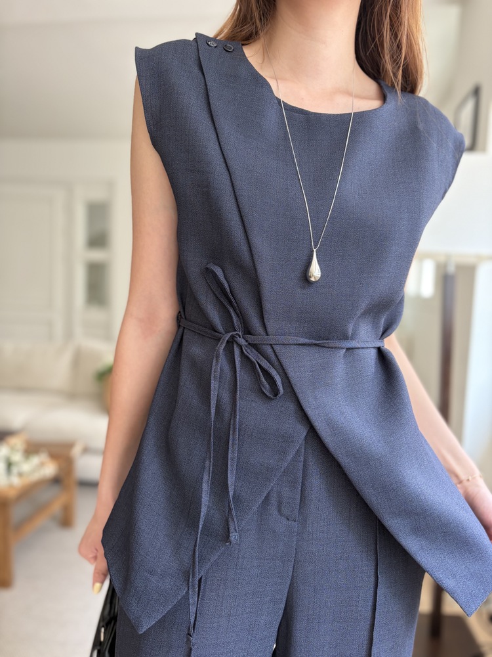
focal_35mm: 26
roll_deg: -2.5
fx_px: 493
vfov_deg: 67.3
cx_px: 246
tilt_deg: -5.0
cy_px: 328
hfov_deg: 53.1
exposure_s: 1/94
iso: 125
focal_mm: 5.96
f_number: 1.6
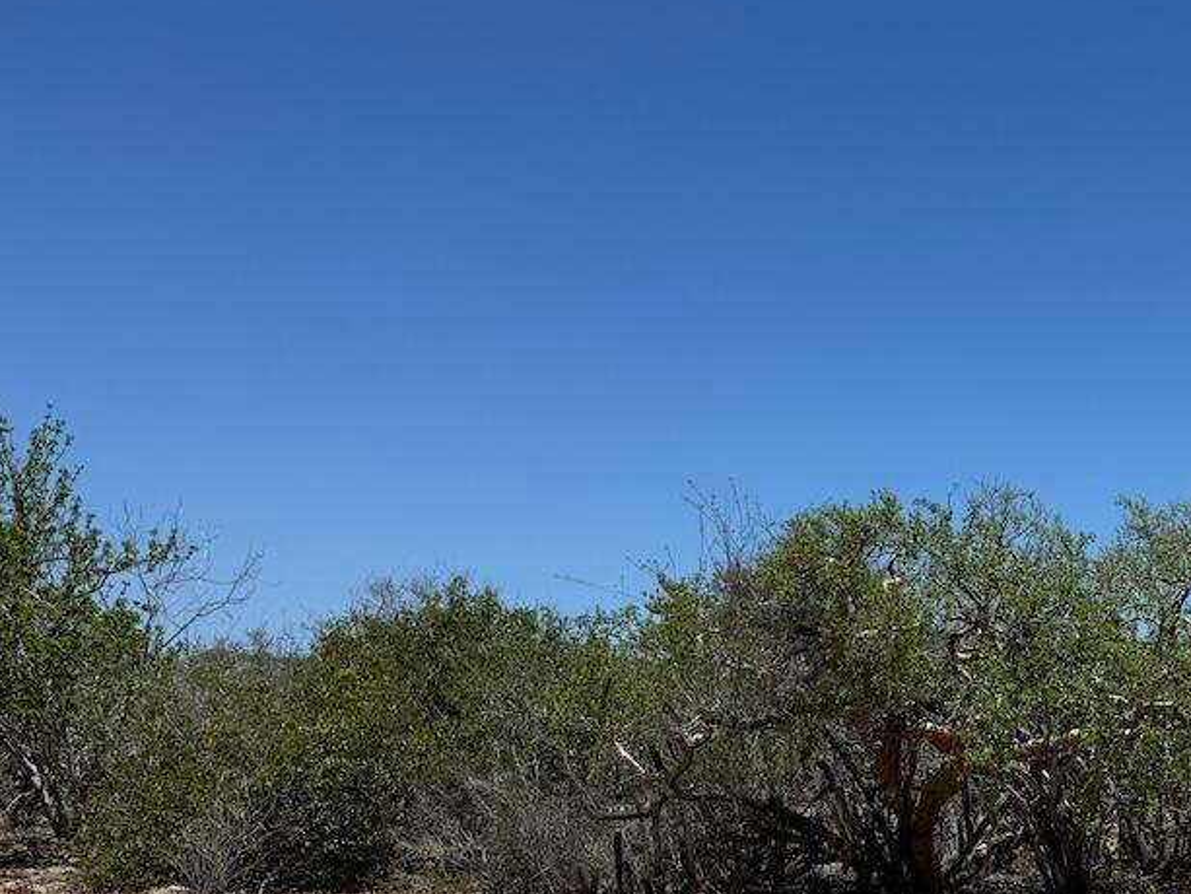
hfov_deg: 37.4
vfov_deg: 30.6
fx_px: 1617
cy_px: 601
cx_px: 1102
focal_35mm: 47
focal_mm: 6.76
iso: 80
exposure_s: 1/8130
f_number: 1.78
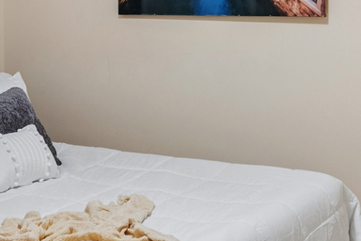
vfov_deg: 17.8
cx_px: 167
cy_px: 48
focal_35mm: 76
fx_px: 762
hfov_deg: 26.6
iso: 250
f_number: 8
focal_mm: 12
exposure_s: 1/6
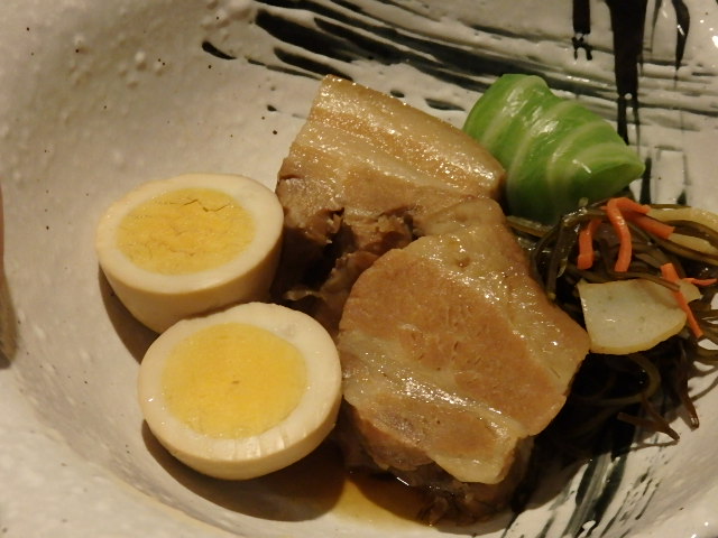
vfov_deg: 20.2
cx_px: 359
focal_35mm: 73
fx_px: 1514
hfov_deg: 26.7
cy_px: 269
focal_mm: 13.1
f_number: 4.5
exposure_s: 1/20
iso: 800
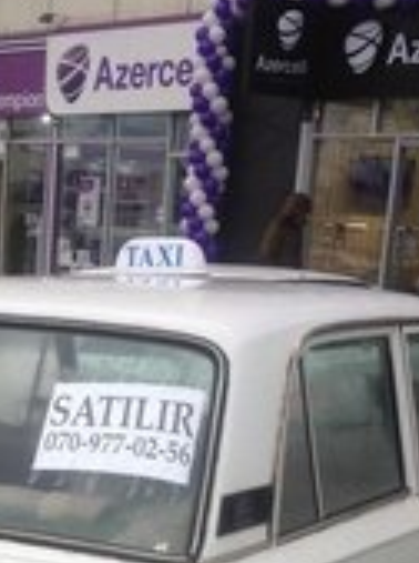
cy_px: 613
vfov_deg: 18.4
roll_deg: -3.2
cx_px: 27
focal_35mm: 103
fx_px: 1669
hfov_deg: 14.1
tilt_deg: -17.6
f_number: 2.4
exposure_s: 1/223
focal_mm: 4.28
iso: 50
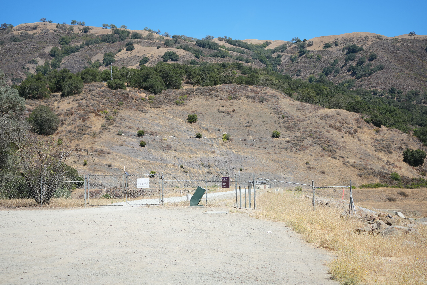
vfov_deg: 27.0
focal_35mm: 50
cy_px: 142
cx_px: 214
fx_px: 593
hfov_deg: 39.6
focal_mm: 50
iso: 200
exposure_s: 1/1000
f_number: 4.5
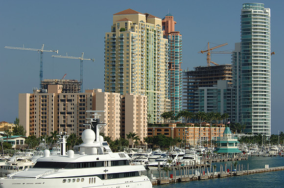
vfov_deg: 11.4
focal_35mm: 120
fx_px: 945
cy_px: 94
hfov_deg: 17.1
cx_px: 142
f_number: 9
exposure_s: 1/320
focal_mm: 80
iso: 100
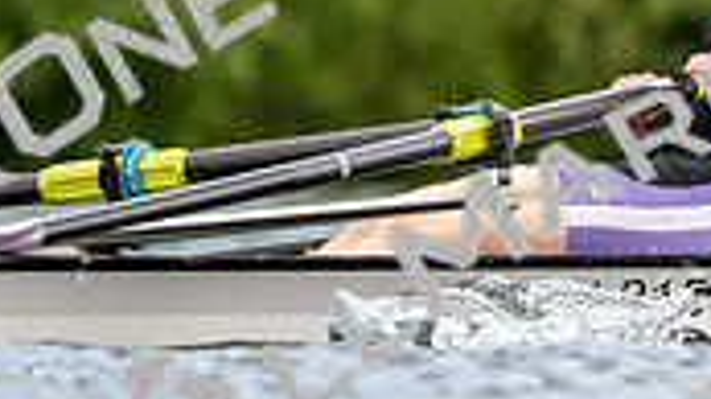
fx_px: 55667
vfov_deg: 0.4
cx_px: 962
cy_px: -109
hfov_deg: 0.7
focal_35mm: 2955
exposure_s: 1/2500
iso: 1250
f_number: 5.6
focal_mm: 840
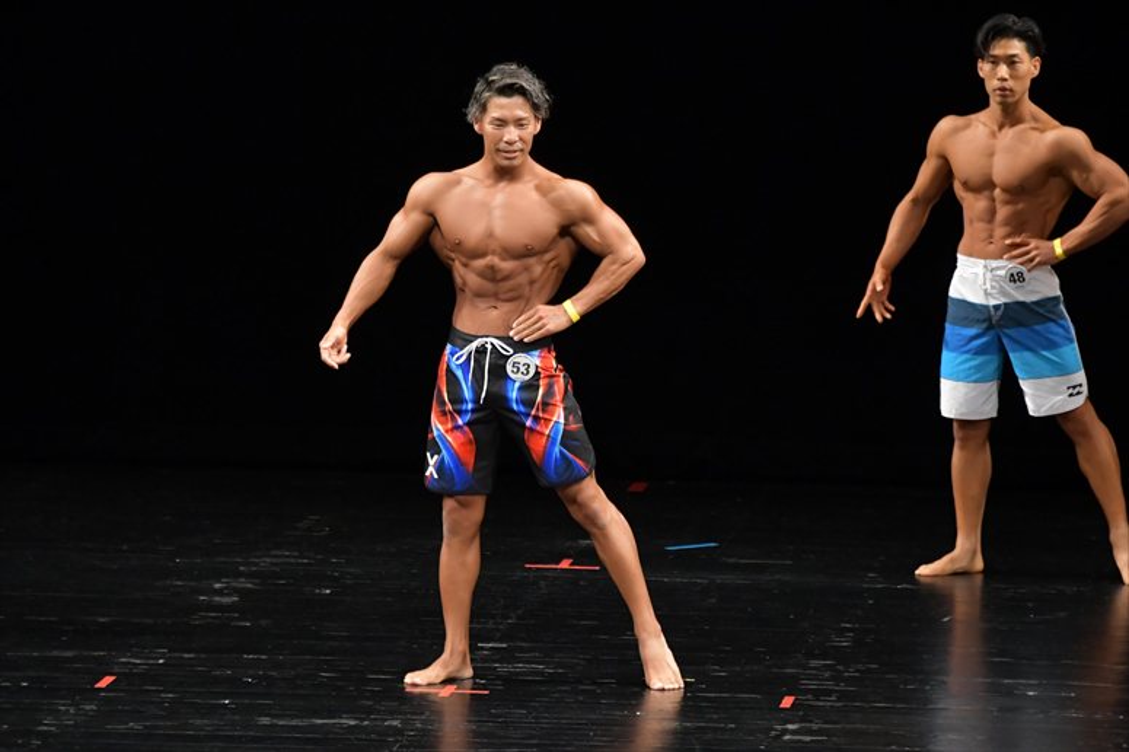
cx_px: 564
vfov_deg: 4.8
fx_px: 8934
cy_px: 376
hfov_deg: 7.2
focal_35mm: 285
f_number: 5.6
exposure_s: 1/400
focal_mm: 190
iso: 3200
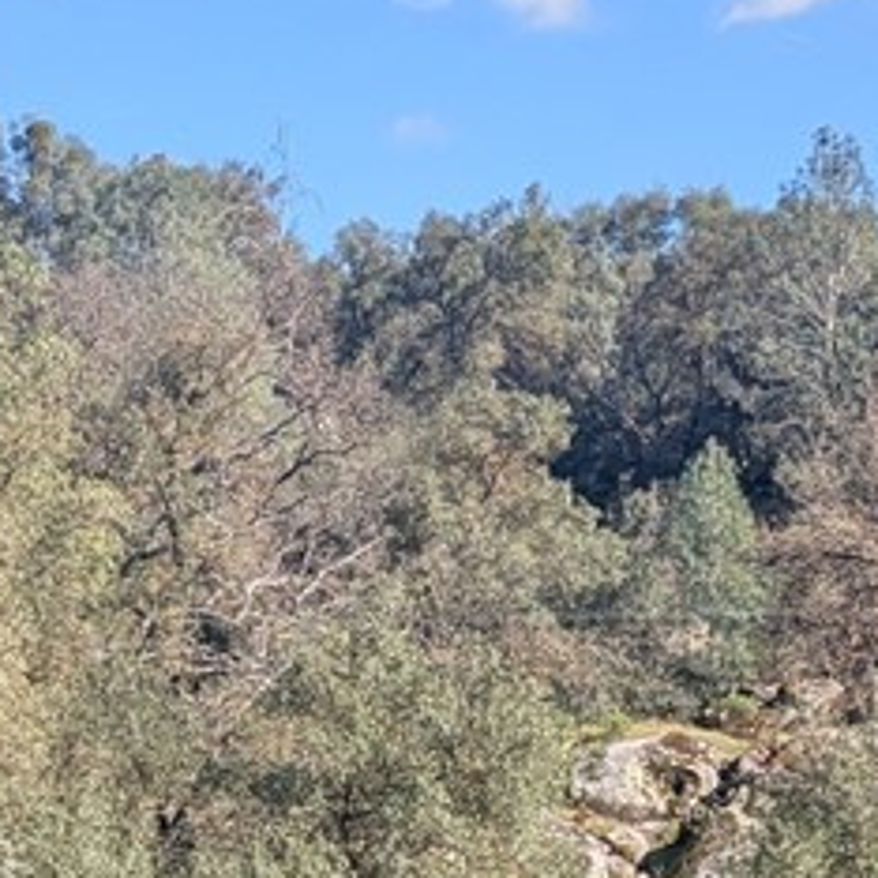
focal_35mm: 93
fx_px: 2669
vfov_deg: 17.5
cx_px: 71
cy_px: 1144
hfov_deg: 18.3
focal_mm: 4.53
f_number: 1.7
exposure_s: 1/1209
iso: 46
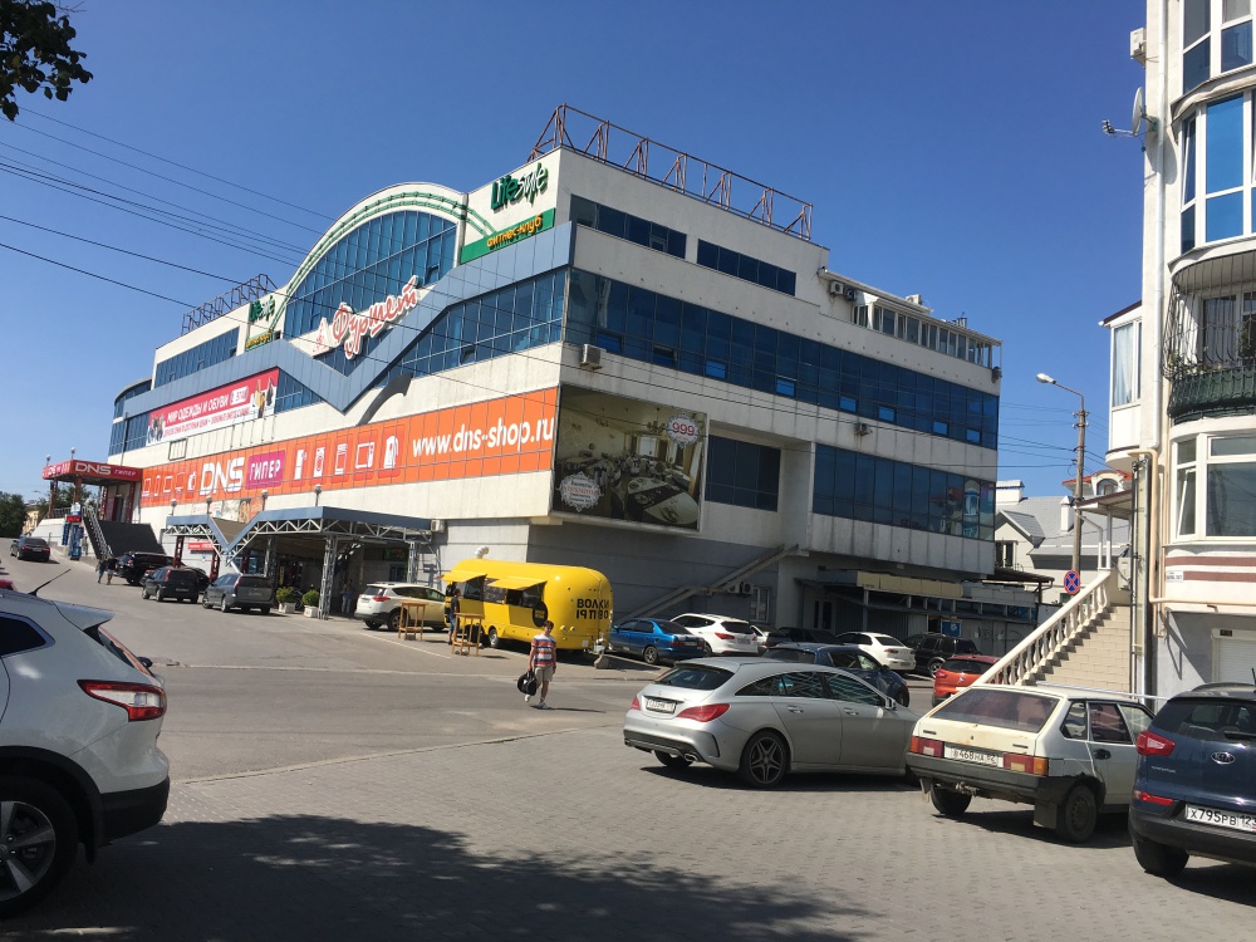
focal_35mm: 29
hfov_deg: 61.7
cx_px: 628
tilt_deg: +9.1
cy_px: 471
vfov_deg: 48.2
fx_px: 1052
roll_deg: -5.5
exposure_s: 1/2331
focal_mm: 4.15
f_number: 2.2
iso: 25
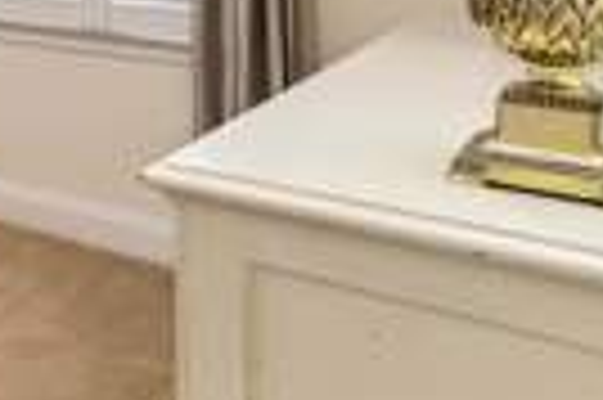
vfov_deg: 20.1
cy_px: -144
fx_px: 1020
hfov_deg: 22.5
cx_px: -428
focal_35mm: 61
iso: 250
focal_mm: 17
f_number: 8
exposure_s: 1/25
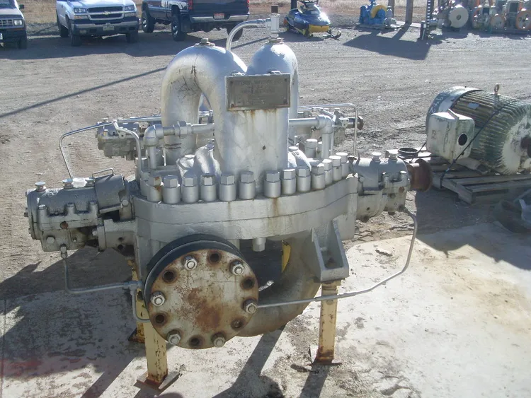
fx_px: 583
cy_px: 199
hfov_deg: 49.0
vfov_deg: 37.7
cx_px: 266
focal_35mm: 38
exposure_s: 1/180
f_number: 7.7
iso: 80
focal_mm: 6.3
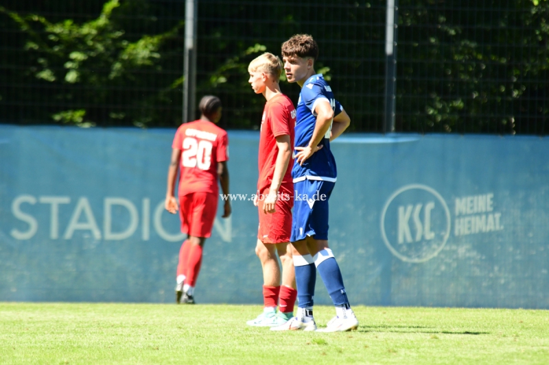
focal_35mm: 600
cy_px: 182
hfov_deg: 3.4
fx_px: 9148
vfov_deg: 2.3
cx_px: 274
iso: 1600
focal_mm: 400
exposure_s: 1/2000
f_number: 5.6
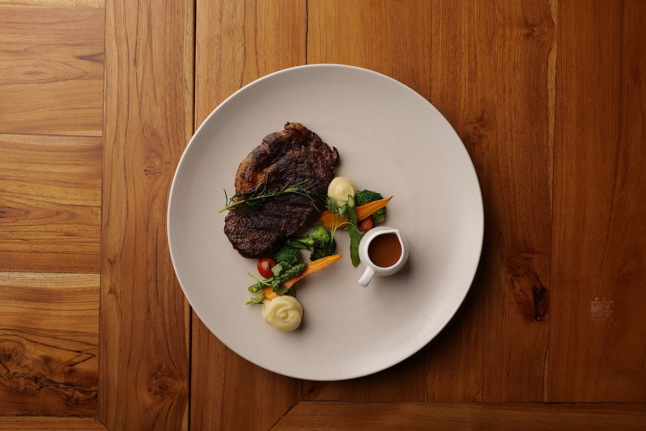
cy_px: 216
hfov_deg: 43.6
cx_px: 323
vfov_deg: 29.9
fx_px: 807
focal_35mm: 45
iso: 160
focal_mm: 45
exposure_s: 1/160
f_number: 10
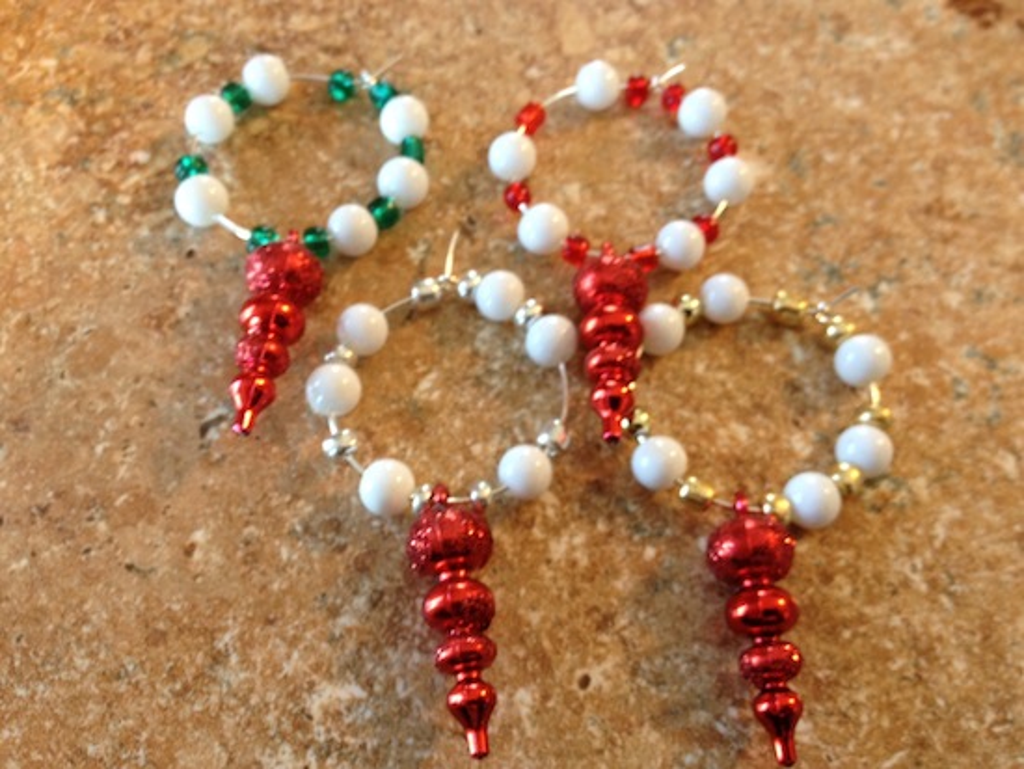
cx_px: 512
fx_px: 1036
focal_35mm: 35
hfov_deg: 52.6
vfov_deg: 40.7
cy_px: 384
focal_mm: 4.28
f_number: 2.4
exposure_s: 1/20
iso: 125
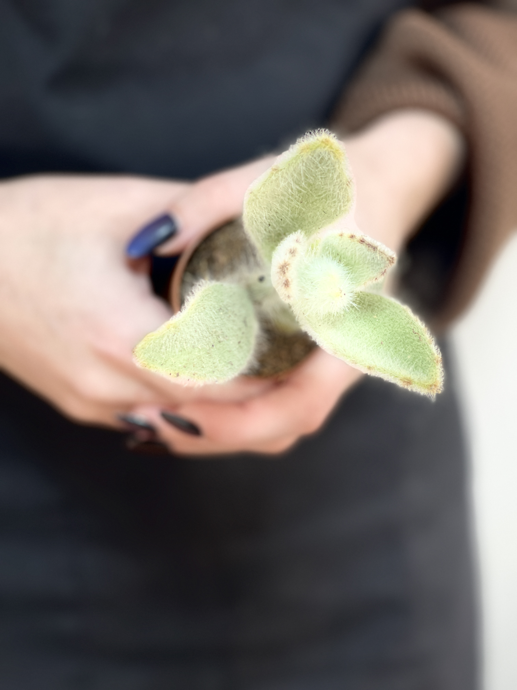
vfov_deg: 30.3
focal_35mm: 64
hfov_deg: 22.9
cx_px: 258
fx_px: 1274
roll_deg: +1.1
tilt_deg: -29.9
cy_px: 345
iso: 125
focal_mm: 7.5
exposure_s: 1/50
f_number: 2.2
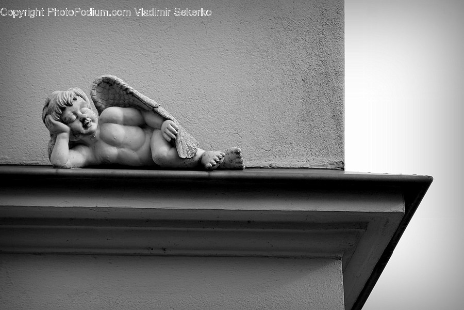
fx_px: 3866
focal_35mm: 300
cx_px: 232
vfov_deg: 4.6
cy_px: 155
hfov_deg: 6.9
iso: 160
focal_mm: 200
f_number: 5.6
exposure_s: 1/400
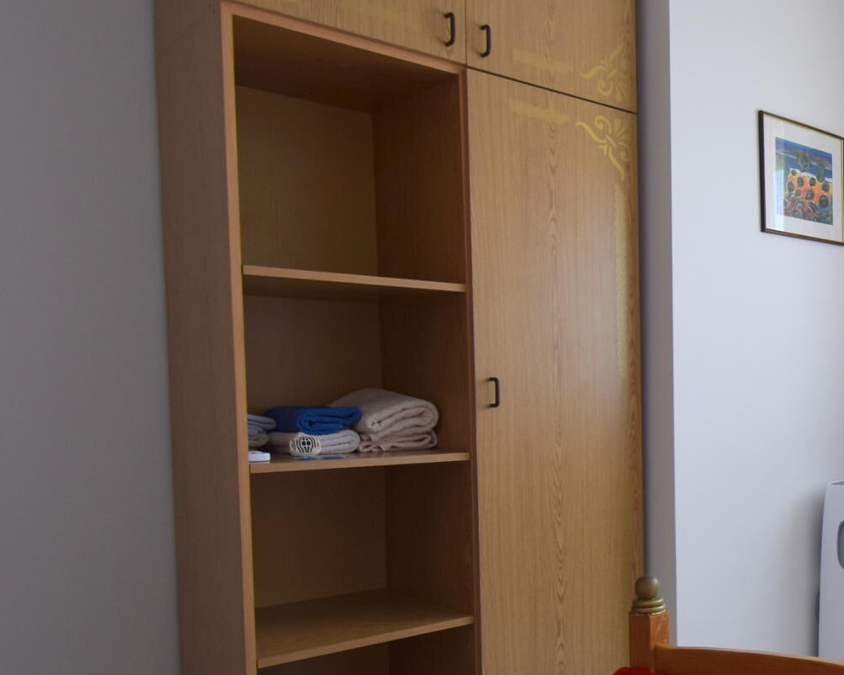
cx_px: 880
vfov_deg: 43.2
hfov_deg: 43.6
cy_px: 393
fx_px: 849
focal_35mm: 34
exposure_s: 1/80
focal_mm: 10
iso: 200
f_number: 4.5
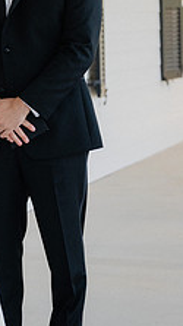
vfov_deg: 16.9
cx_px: -23
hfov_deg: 9.4
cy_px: 126
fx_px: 1098
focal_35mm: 127
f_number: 3.2
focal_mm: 60
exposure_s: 1/2000
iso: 1600
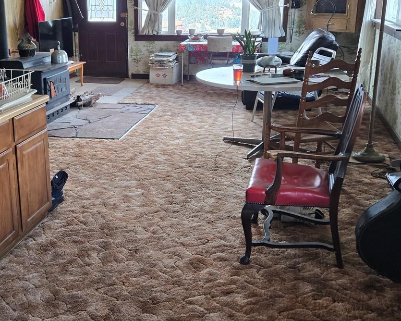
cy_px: 130
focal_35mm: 43
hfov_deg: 42.0
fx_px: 510
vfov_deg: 34.8
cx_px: 117
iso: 160
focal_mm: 5.4
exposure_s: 1/120
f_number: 1.8
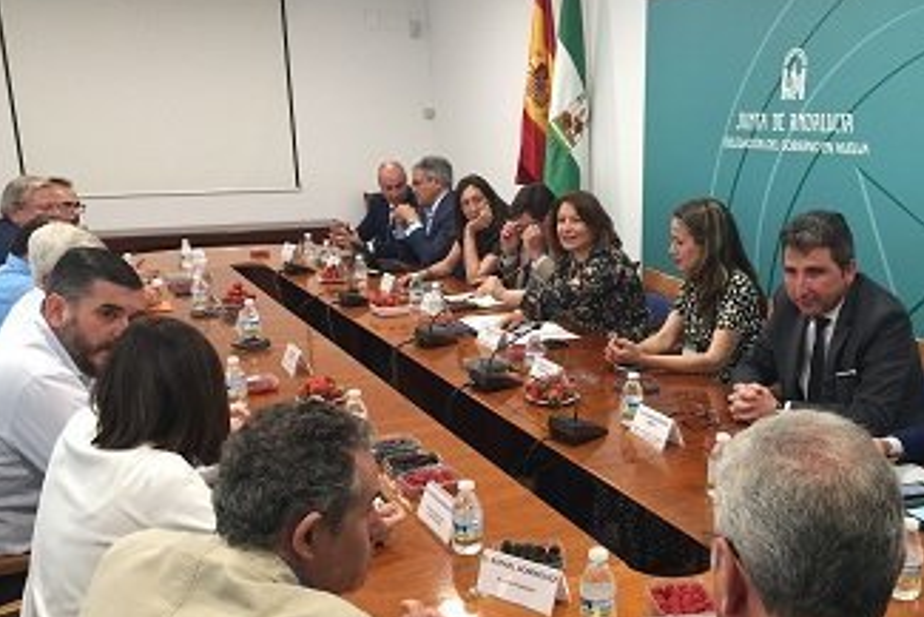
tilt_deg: -16.4
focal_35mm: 37
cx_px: 546
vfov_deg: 35.6
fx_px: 950
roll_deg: -0.7
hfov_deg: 51.6
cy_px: 409
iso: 64
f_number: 2.2
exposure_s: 1/17
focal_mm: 4.15
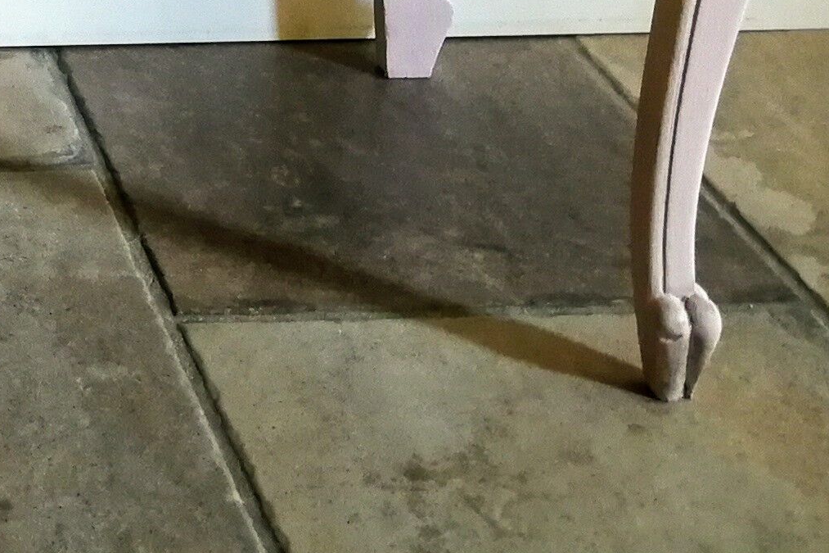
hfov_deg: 17.2
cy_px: -651
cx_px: -322
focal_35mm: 110
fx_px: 2532
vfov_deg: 11.0
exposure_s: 1/50
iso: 160
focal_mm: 3.95
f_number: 1.8
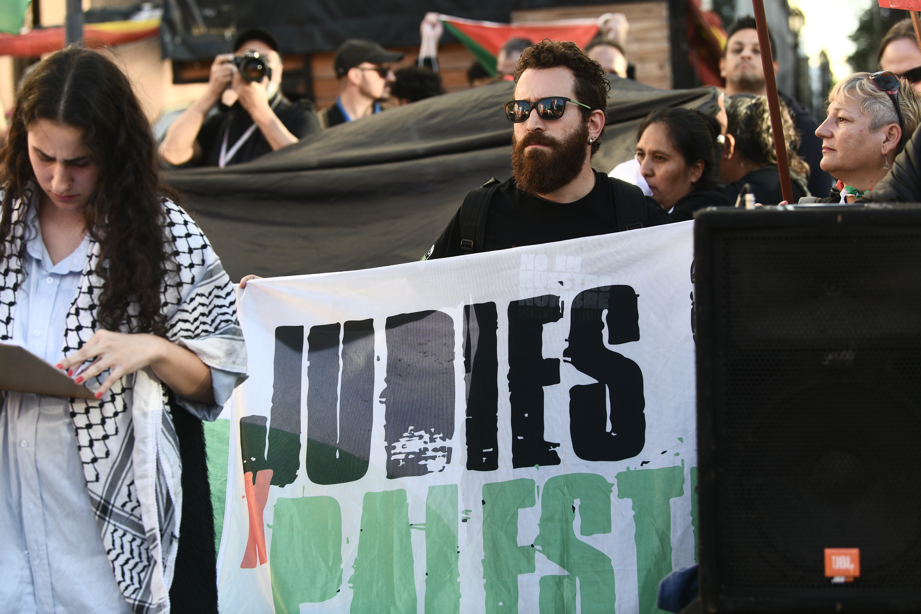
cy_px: 307
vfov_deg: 16.1
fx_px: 2174
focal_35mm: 85
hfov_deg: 23.9
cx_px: 460
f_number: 4
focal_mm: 85
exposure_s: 1/500
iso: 500
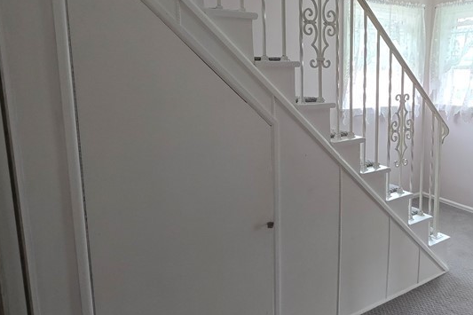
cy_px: 131
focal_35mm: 26
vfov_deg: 49.3
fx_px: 341
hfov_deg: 68.4
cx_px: 294
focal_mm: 2.2
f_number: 2.2
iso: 160
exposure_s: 1/60
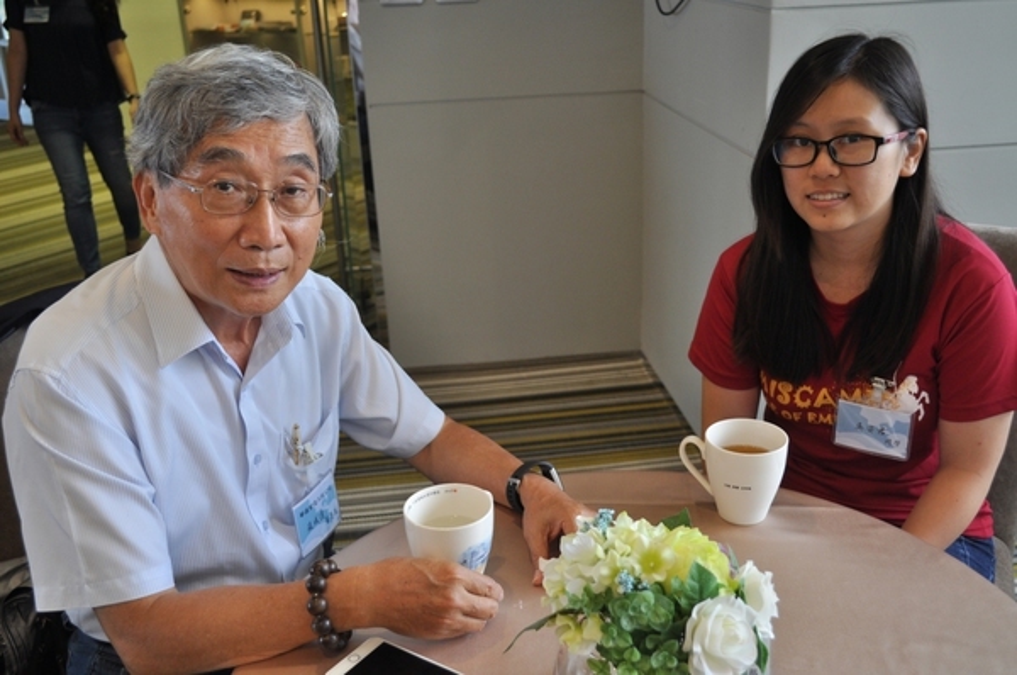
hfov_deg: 53.2
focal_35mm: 36
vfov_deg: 36.8
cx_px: 508
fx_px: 1015
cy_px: 338
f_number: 4
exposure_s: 1/60
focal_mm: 24
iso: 400
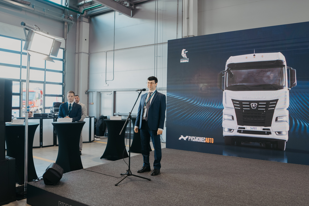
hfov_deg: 65.5
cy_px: 103
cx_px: 154
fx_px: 240
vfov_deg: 46.4
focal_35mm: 28
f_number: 4.5
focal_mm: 28
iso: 500
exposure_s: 1/125
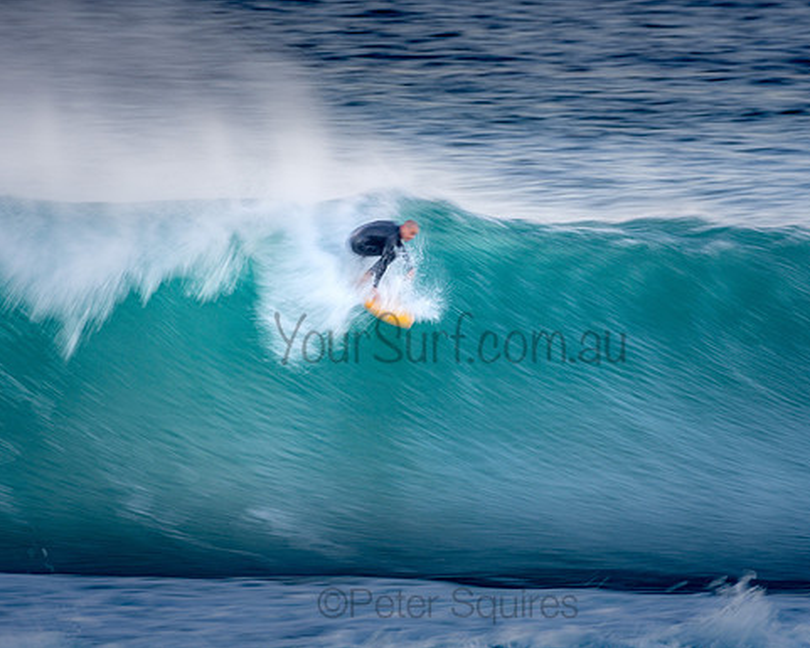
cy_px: 324
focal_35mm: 849
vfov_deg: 1.8
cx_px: 448
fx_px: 20357
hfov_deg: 2.3
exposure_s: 1/20
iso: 100
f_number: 9
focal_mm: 500
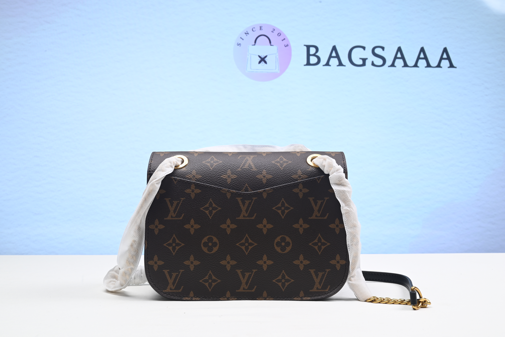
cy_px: 168
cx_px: 252
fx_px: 547
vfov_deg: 34.2
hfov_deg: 49.5
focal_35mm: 39
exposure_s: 1/2
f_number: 16
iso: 100
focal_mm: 39
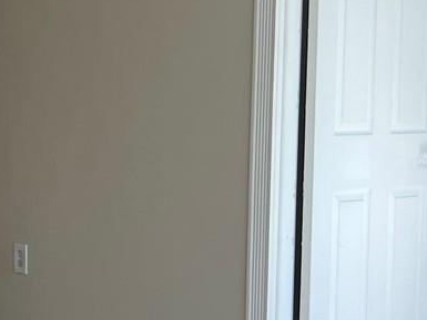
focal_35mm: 108
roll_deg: -0.1
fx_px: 1333
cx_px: -315
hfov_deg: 15.8
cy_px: 144
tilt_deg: -3.6
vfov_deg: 13.7
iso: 50
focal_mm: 5.7
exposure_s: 1/438
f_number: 1.5
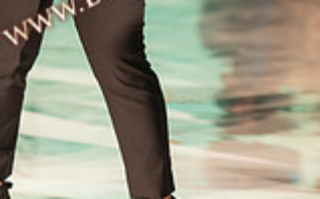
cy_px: -34
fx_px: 3267
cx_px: 97
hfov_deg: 5.6
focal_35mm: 375
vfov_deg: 3.5
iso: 1000
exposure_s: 1/200
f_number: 2.8
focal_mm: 130
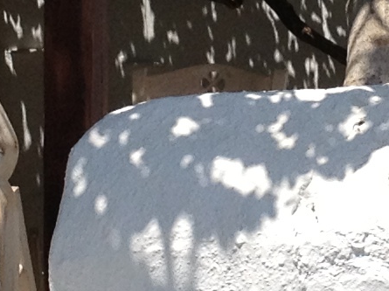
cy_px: 48
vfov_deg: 5.8
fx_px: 2886
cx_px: 389
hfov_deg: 7.7
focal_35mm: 257
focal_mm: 4.28
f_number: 2.4
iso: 50
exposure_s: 1/1972
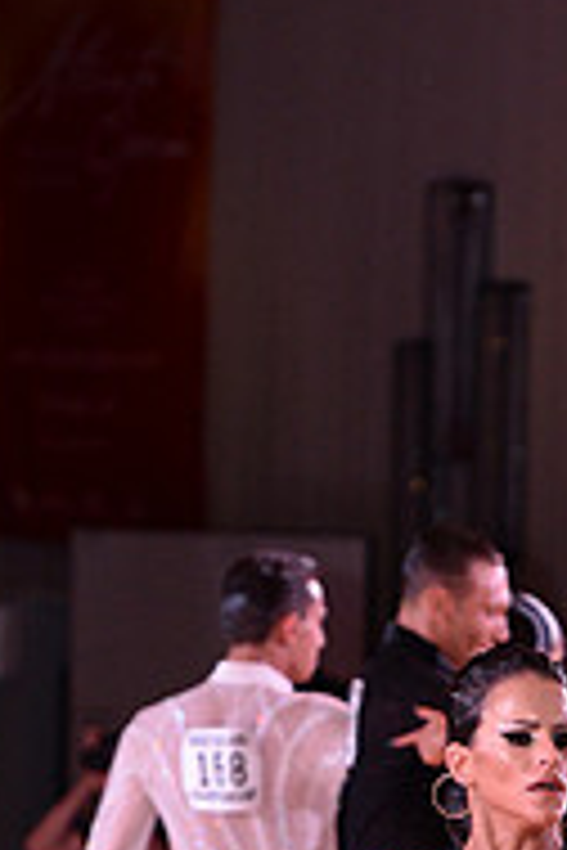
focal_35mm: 398
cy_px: 1066
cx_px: 835
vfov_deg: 5.2
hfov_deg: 3.4
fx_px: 9402
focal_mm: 130
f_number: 4
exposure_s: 1/250
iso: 2000
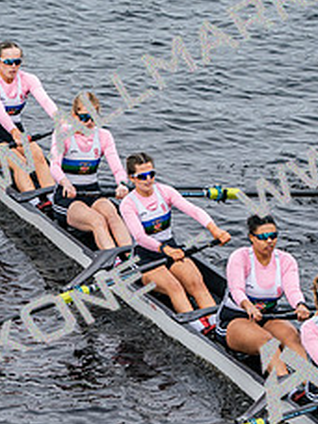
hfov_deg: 3.0
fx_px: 6002
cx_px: 100
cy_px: 250
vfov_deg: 4.0
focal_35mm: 490
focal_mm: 200
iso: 250
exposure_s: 1/2000
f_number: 2.8
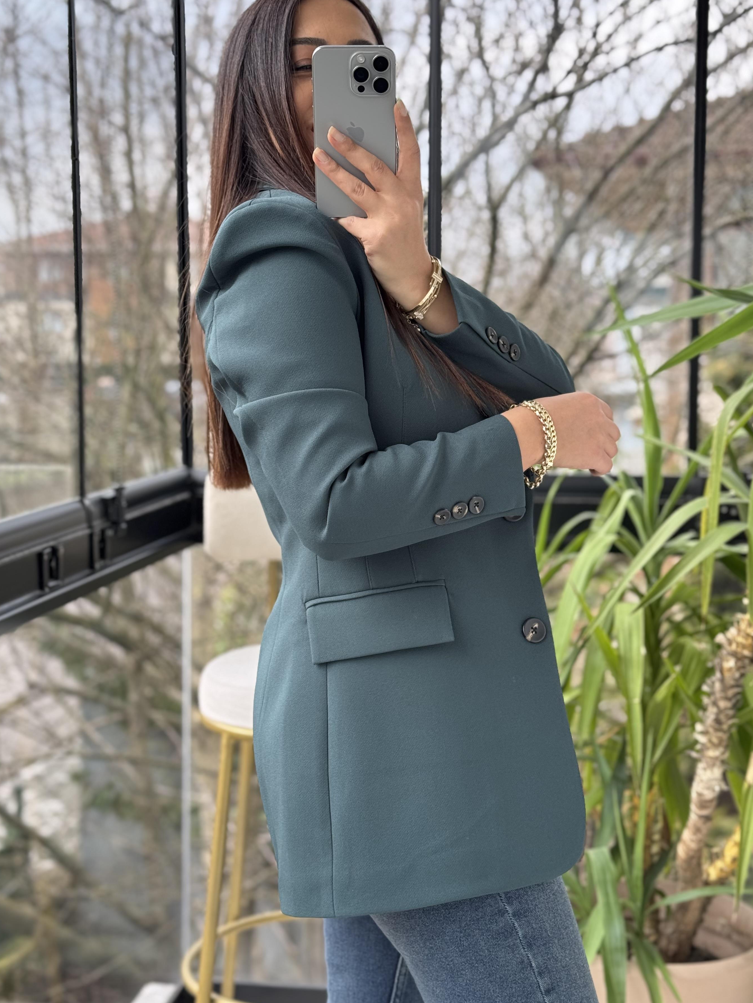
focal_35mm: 54
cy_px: 463
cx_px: 394
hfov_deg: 27.0
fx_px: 1566
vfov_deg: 35.5
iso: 80
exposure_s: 1/170
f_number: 1.78
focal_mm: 6.76
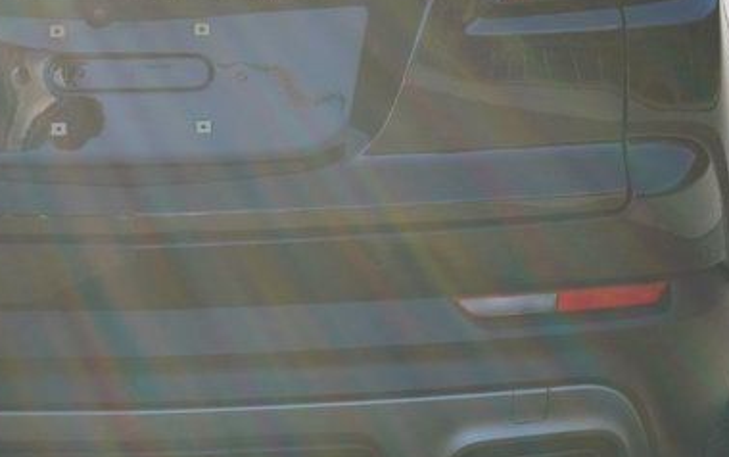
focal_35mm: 107
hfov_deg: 19.2
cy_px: 118
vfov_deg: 12.2
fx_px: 2127
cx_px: 125
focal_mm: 26
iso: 500
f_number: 9
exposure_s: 1/250
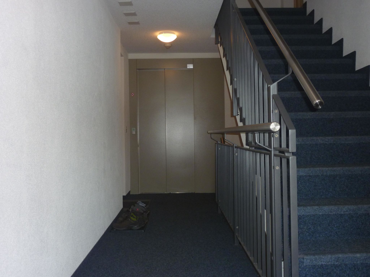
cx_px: 185
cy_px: 138
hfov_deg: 52.6
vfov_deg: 40.7
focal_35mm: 35
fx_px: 374
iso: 160
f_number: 3.5
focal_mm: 5.7
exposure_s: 1/30
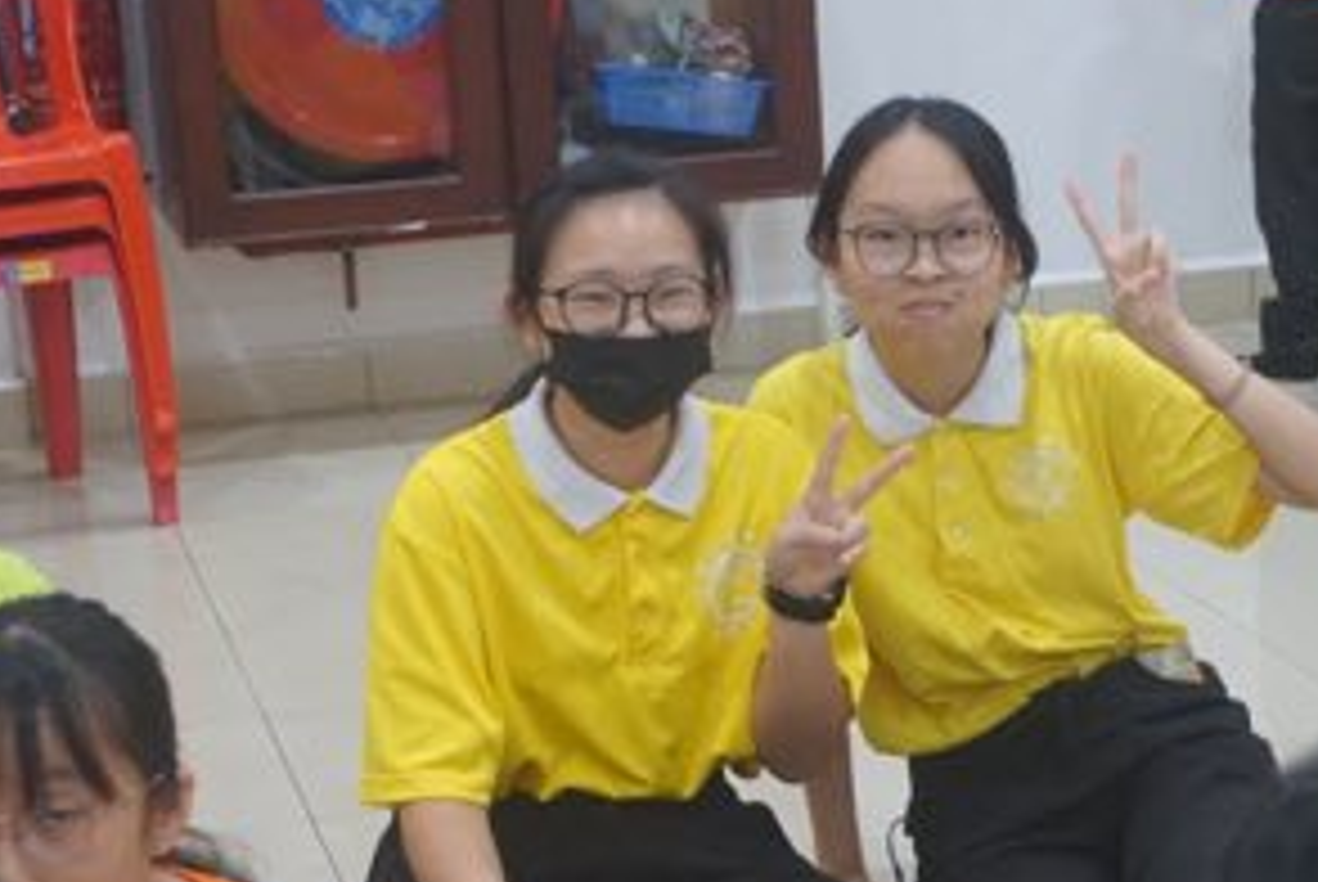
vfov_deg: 15.1
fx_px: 3328
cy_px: 522
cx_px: 828
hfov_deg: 22.3
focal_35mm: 91
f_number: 5.6
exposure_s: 1/100
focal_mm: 37
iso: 3200
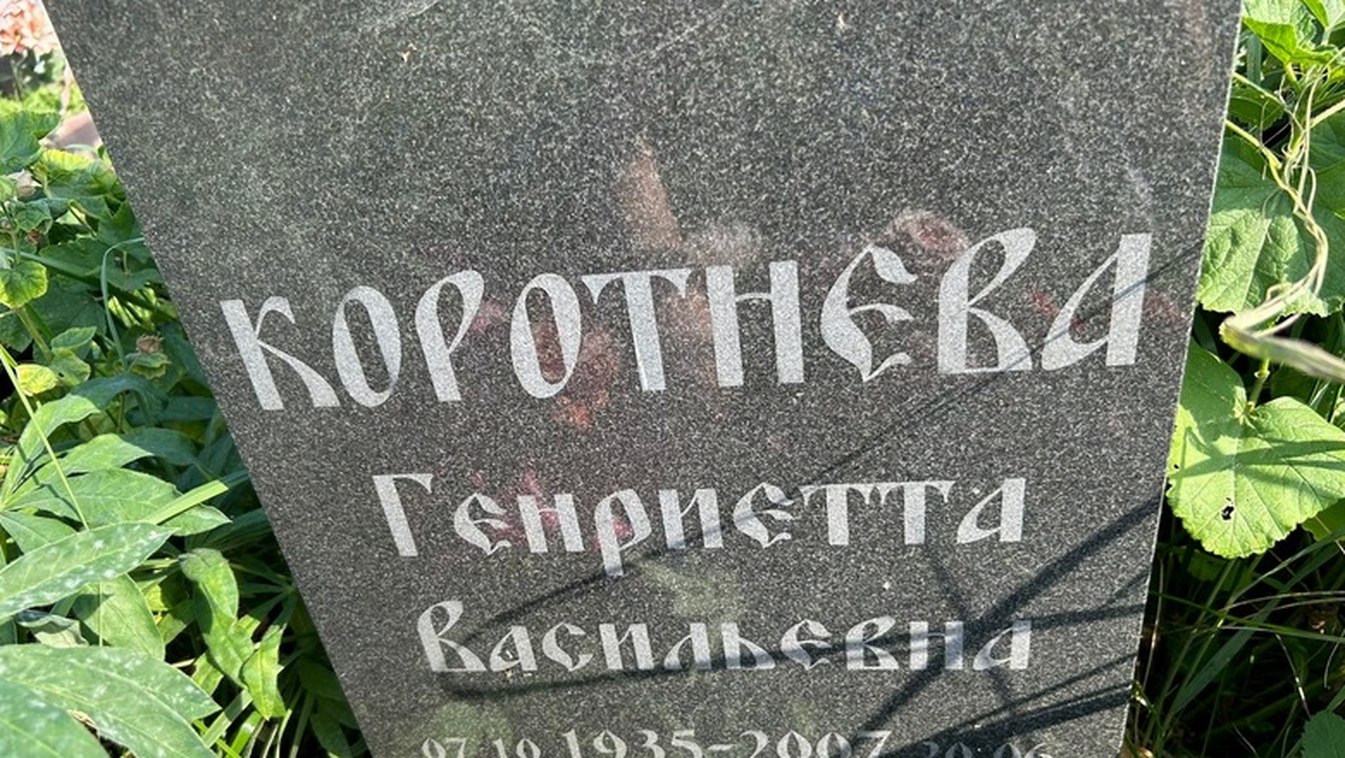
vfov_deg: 40.0
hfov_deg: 66.0
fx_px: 1035
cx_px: 660
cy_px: 465
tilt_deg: -36.6
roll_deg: +12.9
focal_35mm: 29
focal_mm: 5.7
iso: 50
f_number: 1.5
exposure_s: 1/728
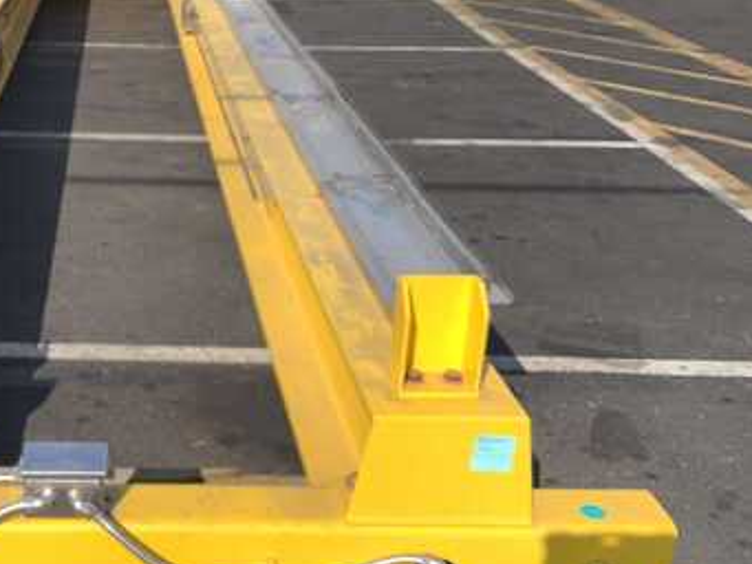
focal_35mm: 51
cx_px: 135
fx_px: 1108
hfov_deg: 36.0
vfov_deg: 28.5
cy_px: 245
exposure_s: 1/400
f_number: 1.8
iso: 16
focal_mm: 3
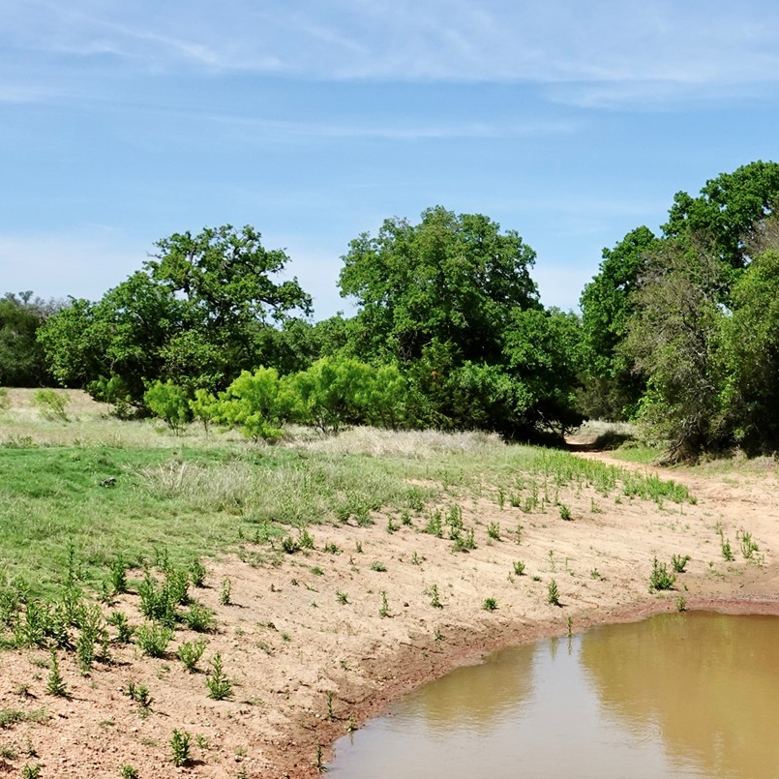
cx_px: 712
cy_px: 558
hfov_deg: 29.7
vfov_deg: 30.7
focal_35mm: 55
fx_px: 1400
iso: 100
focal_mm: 8.8
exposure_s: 1/1000
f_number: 4
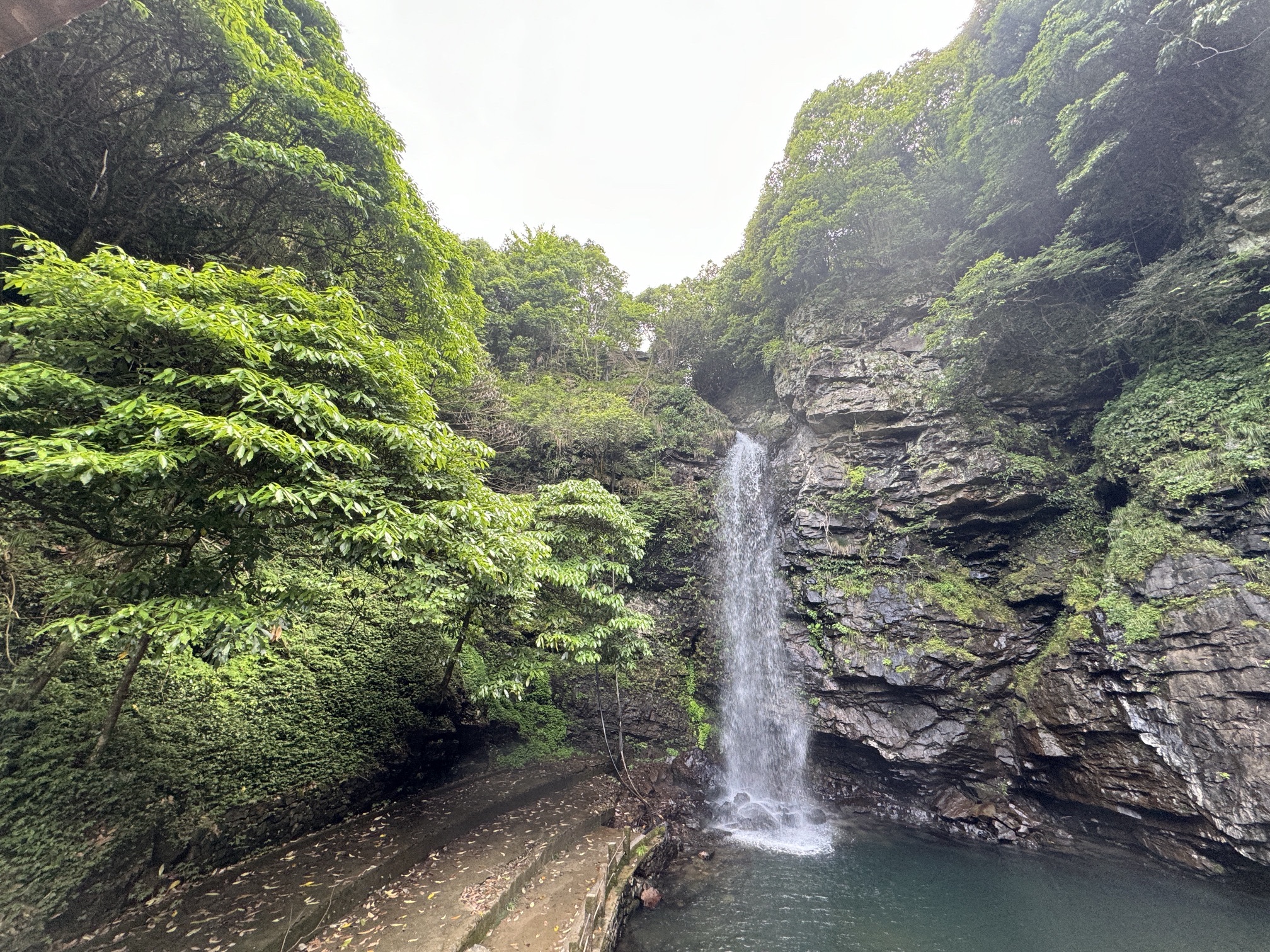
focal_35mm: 14
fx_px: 514
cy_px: 476
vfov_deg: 85.7
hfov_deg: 102.1
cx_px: 635
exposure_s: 1/99
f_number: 2.2
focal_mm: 2.22
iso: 100
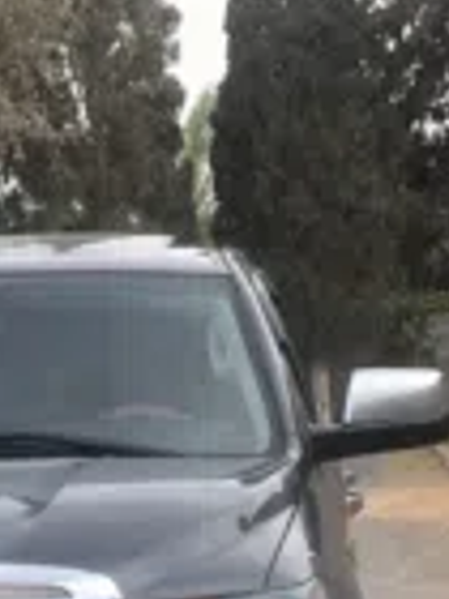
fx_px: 2577
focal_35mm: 149
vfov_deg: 12.8
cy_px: 779
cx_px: -167
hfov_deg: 9.7
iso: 16
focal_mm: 6
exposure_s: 1/180
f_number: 2.4
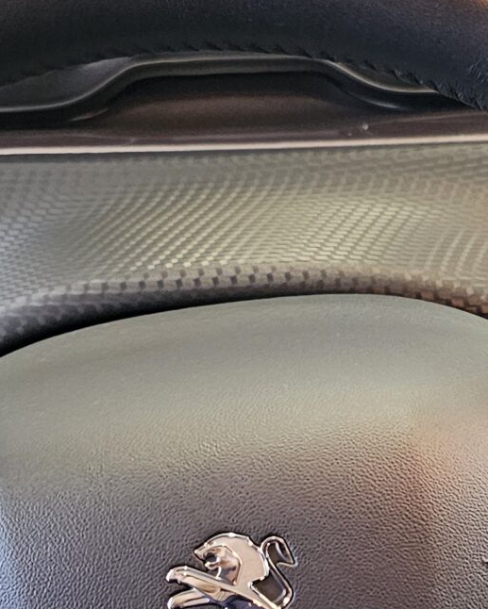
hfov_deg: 16.4
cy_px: 604
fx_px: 1606
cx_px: 621
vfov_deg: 20.8
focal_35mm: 89
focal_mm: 6.3
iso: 1000
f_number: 1.7
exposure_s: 1/24
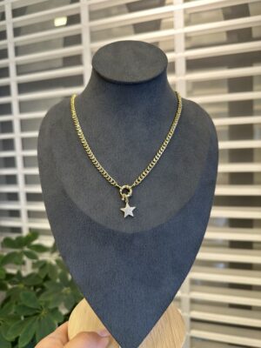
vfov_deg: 71.6
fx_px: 241
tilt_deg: -5.7
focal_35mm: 24
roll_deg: +2.4
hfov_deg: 56.8
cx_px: 130
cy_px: 174
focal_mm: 6.86
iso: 64
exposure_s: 1/144
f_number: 1.78
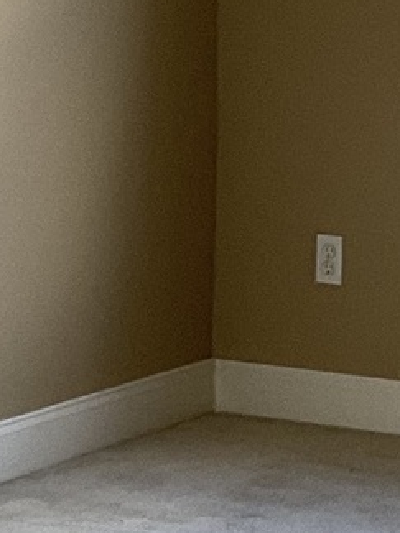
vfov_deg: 9.5
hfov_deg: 7.1
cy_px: -74
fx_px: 3174
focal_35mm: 206
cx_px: 645
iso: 64
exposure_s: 1/122
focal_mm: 3
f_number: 1.8
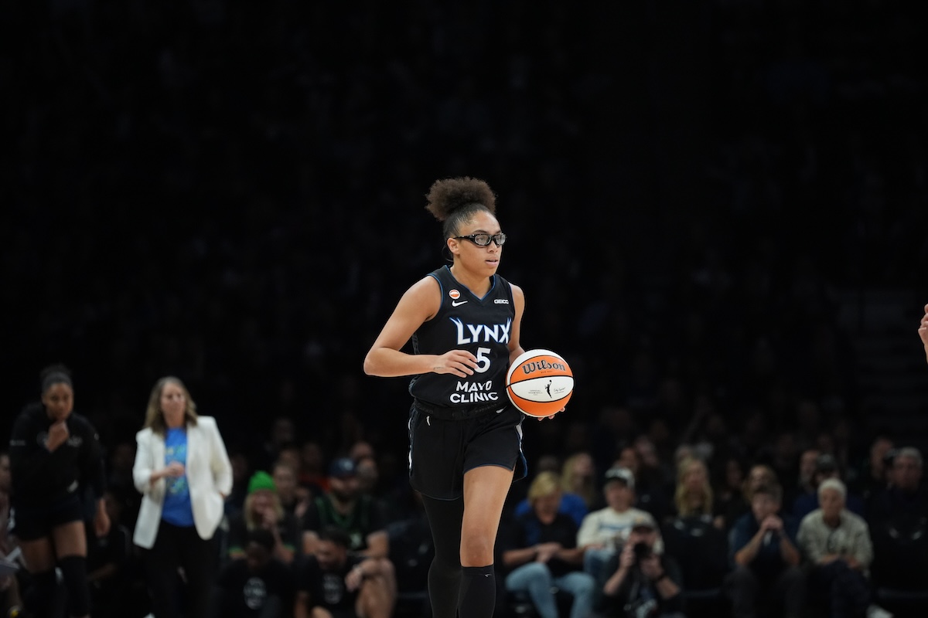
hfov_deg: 10.3
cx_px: 464
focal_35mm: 200
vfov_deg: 6.9
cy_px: 309
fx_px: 5155
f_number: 2.8
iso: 4000
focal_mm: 200
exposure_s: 1/2000
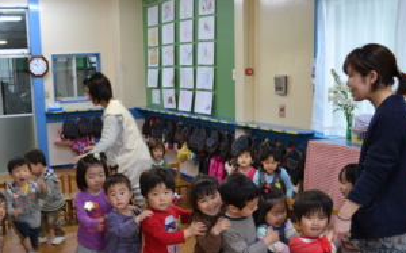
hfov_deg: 40.8
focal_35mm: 49
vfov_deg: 26.1
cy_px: 179
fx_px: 542
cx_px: 154
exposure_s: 1/40
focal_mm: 24
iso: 400
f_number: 4
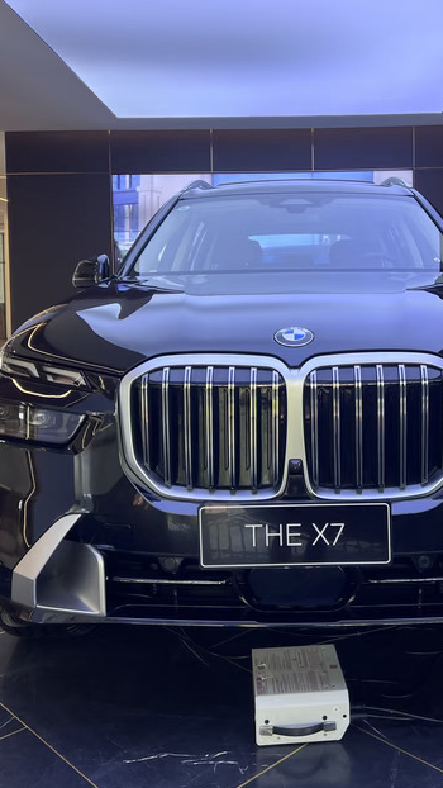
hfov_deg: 33.5
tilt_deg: -1.4
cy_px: 319
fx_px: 731
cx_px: 290
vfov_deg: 56.2
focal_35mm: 35
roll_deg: +0.0
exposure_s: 1/130
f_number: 1.5
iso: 32
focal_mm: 5.7
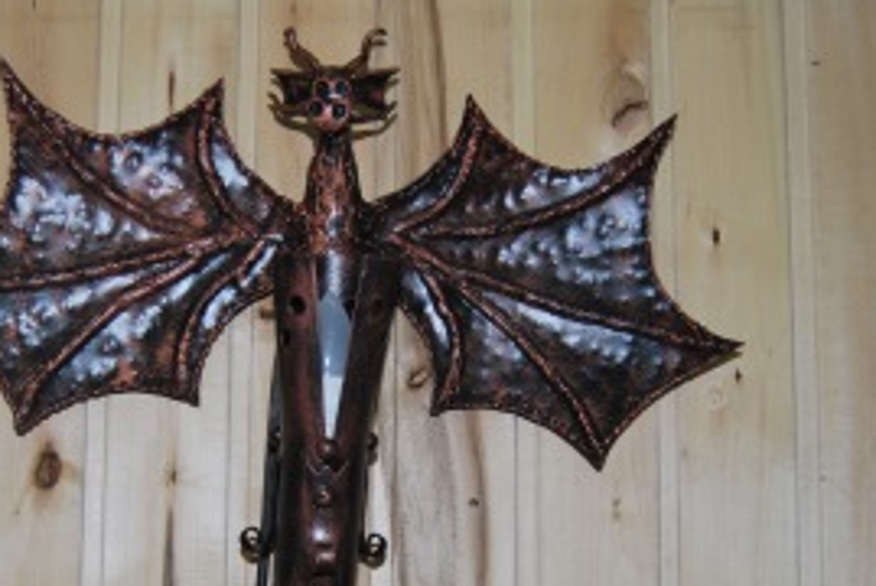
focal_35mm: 55
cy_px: 456
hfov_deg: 36.0
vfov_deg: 24.3
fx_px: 1340
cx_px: 339
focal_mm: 22
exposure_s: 1/60
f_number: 3.8
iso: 200
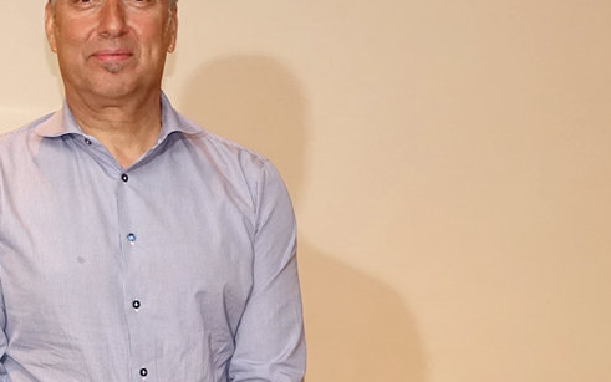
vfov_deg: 11.6
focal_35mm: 112
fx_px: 1865
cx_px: 29
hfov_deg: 18.2
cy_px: 373
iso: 1600
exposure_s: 1/60
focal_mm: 16.43
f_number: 2.8
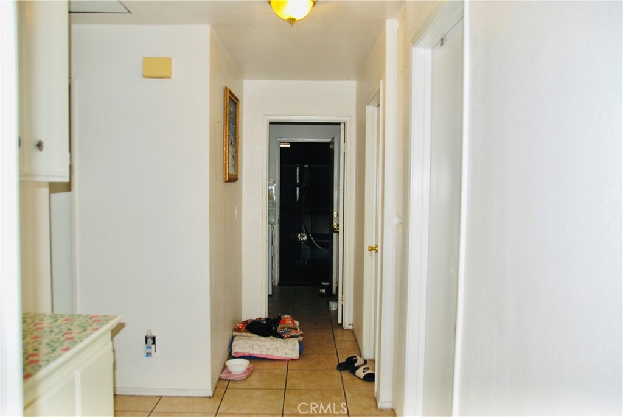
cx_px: 312
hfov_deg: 61.9
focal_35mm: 30
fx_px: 520
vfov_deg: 43.7
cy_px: 208
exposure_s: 1/60
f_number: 3.8
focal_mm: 20
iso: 200
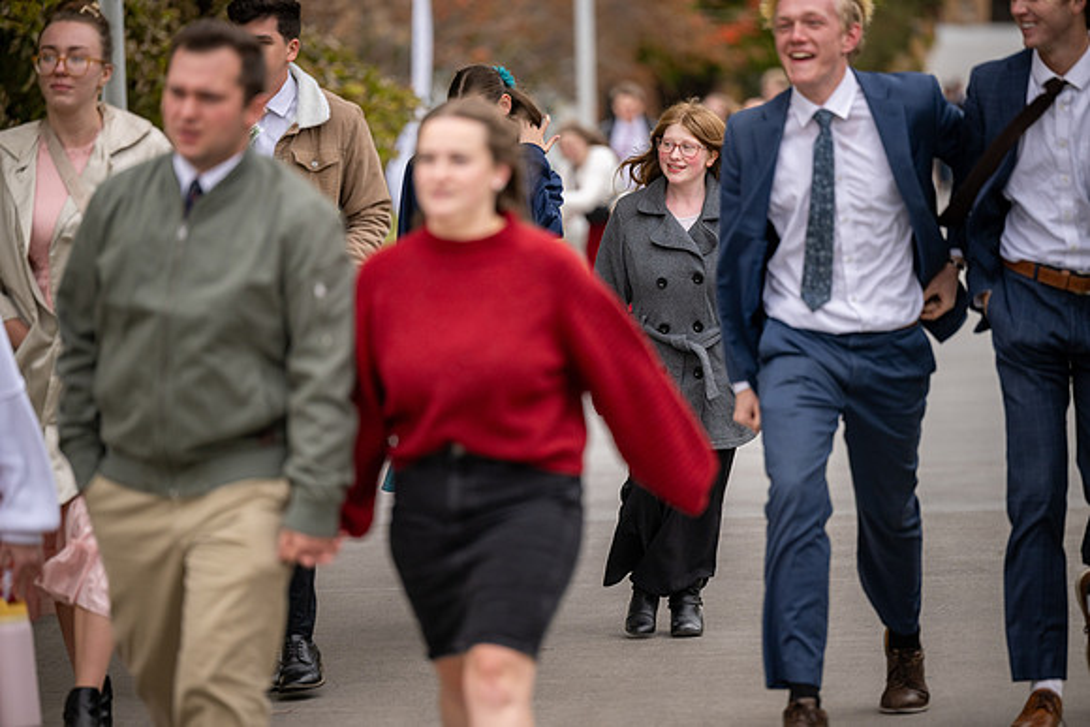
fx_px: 5905
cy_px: 364
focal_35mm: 195
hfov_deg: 10.5
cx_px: 545
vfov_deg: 7.0
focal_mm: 195
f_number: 2.8
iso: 400
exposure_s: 1/1000
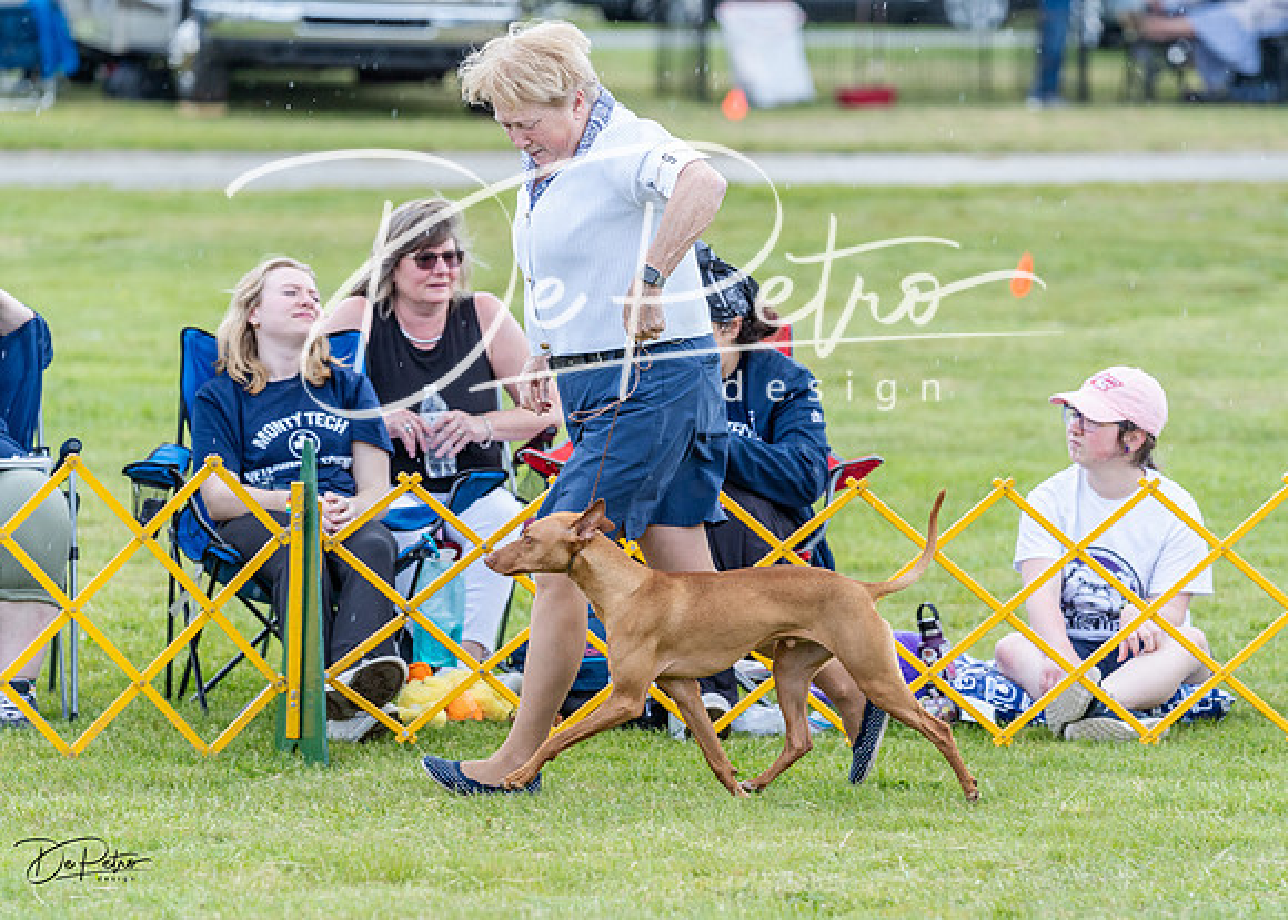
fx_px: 8180
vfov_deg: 6.4
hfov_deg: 9.0
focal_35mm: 224
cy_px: 495
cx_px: 719
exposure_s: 1/640
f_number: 4
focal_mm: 189
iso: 400
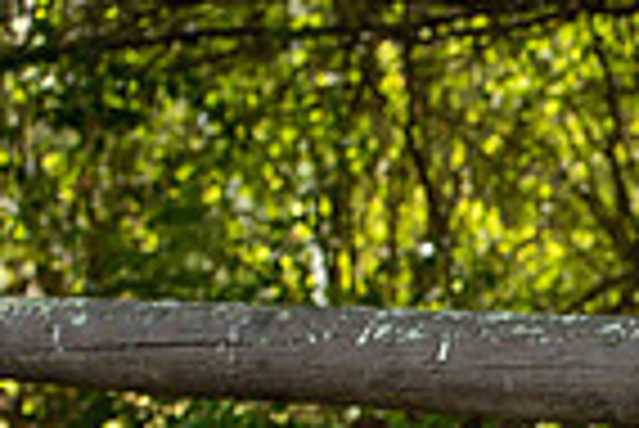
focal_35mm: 285
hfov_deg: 7.0
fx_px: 5064
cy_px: 827
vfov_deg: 4.8
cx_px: 1282
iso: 400
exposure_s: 1/200
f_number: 5.6
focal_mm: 70
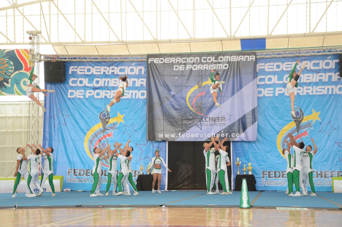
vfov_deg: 20.1
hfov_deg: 29.9
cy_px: 114
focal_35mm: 68
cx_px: 171
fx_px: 640
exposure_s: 1/500
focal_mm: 45
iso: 1250
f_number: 4.5
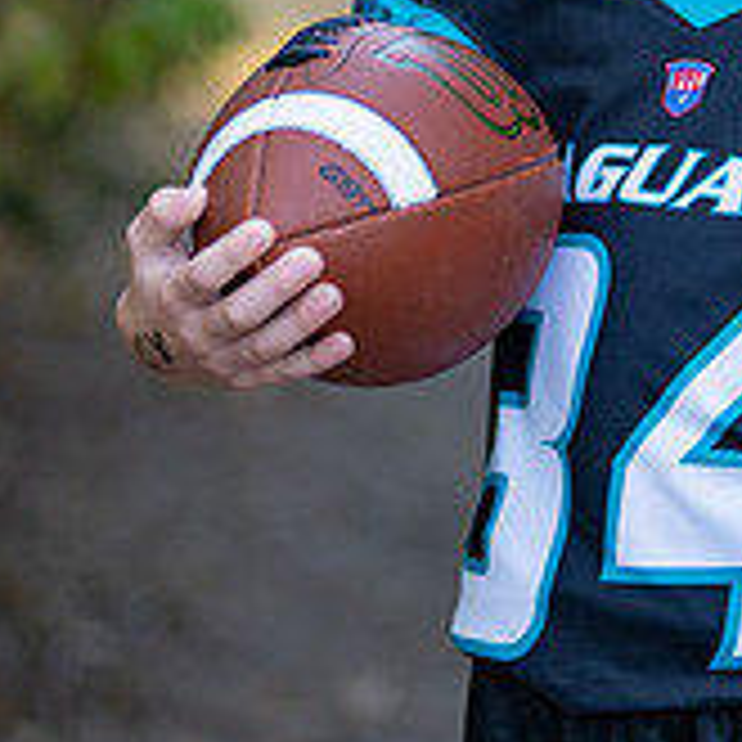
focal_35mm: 182
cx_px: 835
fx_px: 4414
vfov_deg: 9.5
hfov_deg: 9.5
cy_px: 4
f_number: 1.2
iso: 100
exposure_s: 1/500
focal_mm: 50
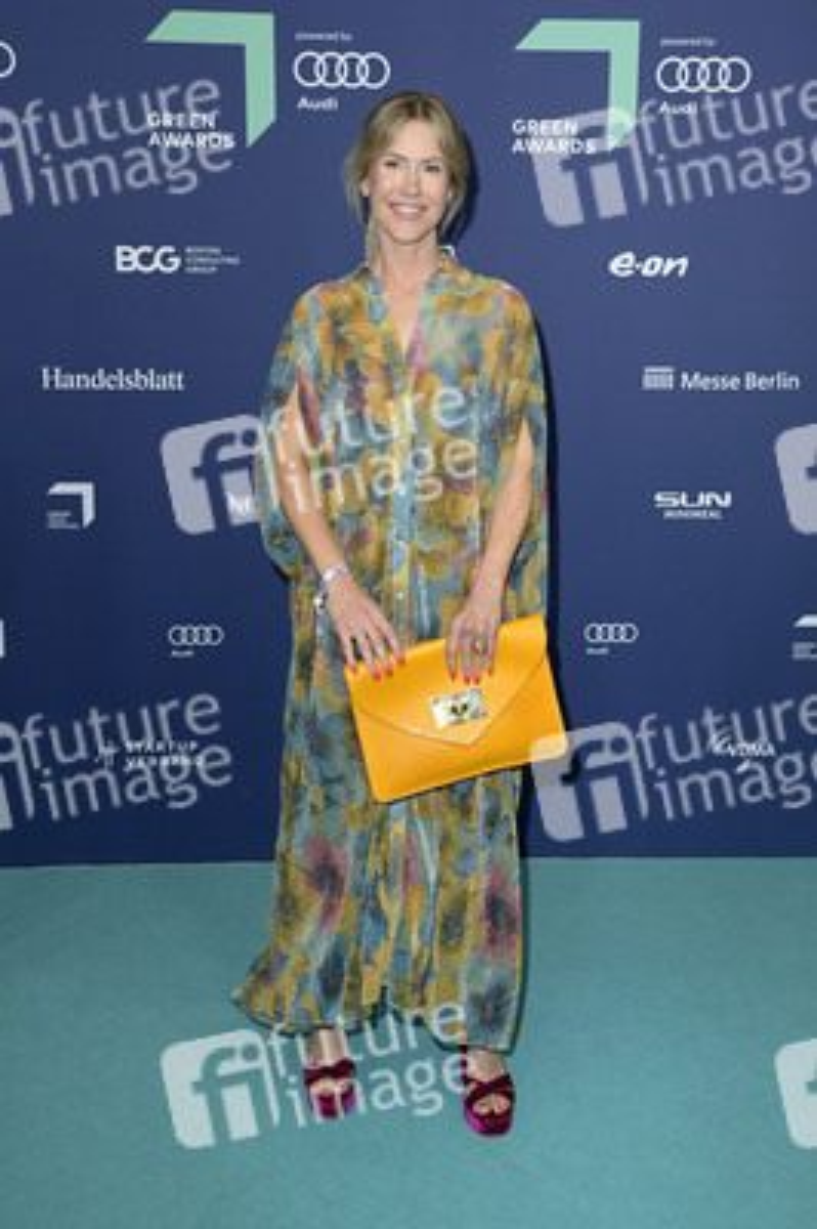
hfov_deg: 33.3
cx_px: 408
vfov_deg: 48.5
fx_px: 1364
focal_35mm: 40
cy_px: 614
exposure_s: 1/250
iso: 800
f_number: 5.6
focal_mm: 40
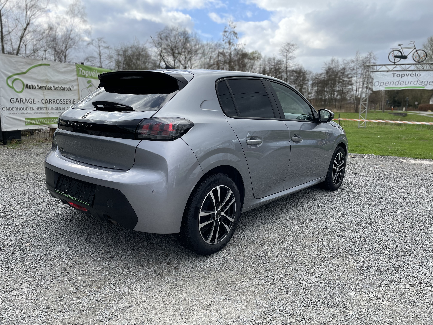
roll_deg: -0.5
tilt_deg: -9.5
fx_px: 325
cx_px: 216
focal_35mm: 26
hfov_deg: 67.3
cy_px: 162
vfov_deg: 53.1
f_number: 1.6
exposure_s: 1/1490
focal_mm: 4.2
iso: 50
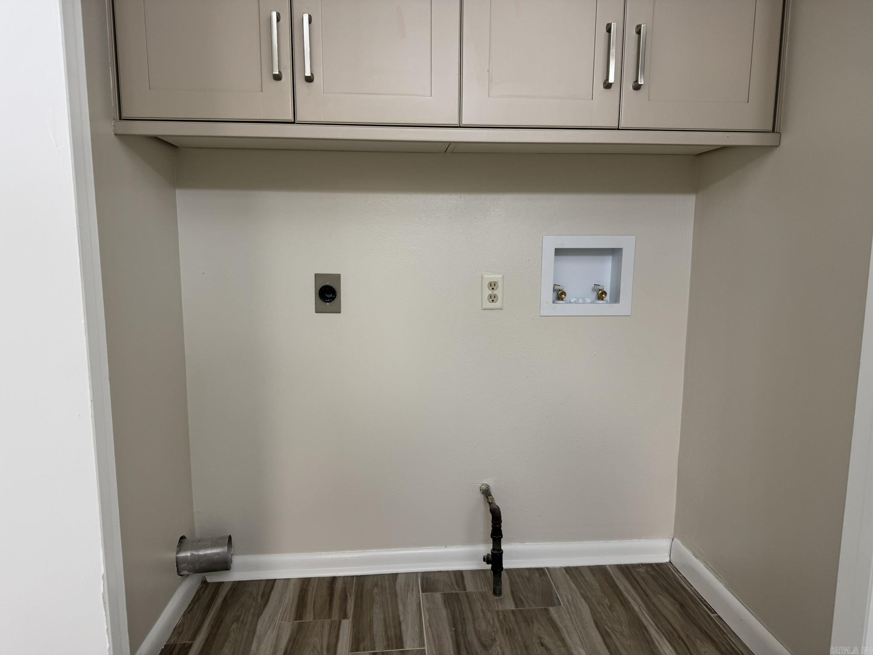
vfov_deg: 56.8
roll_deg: +0.0
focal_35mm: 24
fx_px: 605
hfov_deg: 71.6
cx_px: 436
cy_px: 328
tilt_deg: -8.4
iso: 125
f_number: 1.78
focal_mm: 6.76
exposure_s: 1/60
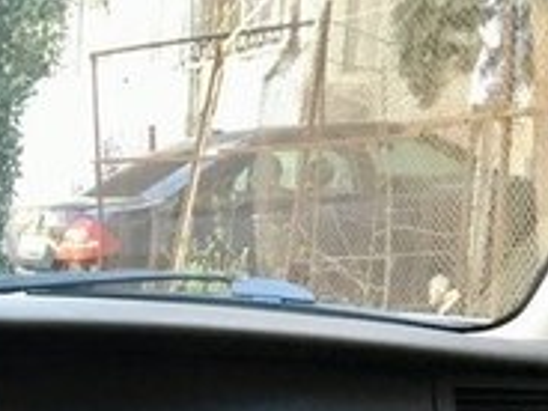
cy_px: 636
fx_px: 1646
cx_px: -277
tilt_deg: -15.4
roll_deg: +0.7
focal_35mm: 104
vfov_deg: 13.3
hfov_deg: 17.1
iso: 50
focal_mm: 4.15
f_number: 2.2
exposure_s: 1/33
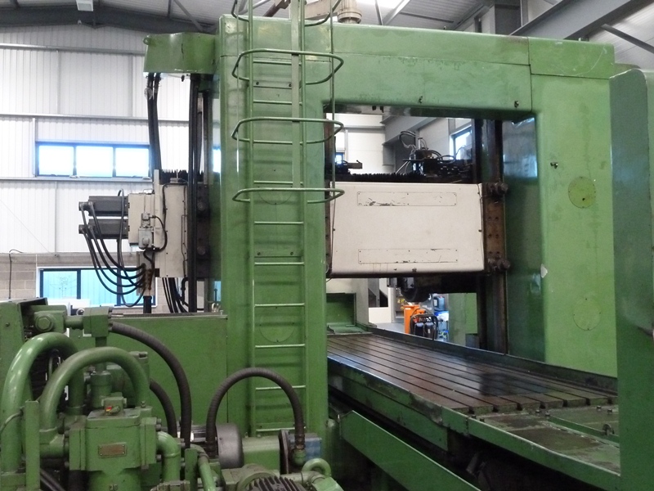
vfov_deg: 38.7
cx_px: 327
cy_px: 246
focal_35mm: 37
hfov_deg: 50.1
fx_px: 699
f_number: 3.6
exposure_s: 1/50
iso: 800
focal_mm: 6.1
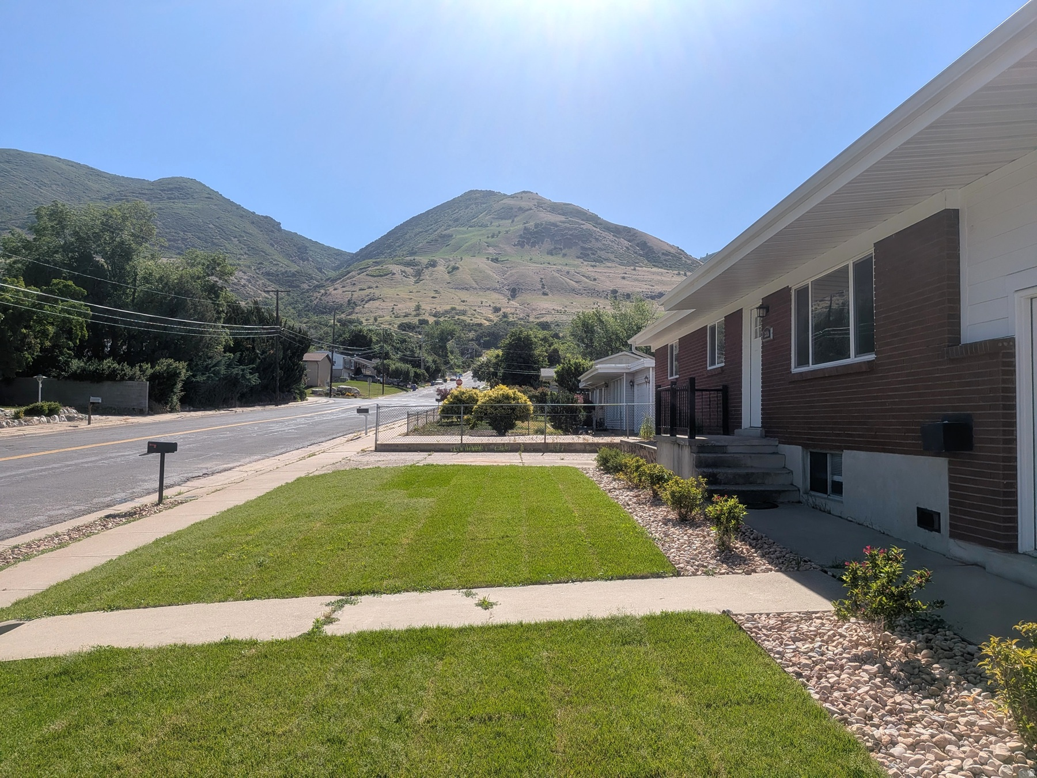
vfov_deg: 56.8
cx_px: 518
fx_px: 719
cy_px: 389
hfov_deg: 71.6
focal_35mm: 24
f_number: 1.7
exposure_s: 1/3690
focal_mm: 4.53
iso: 29
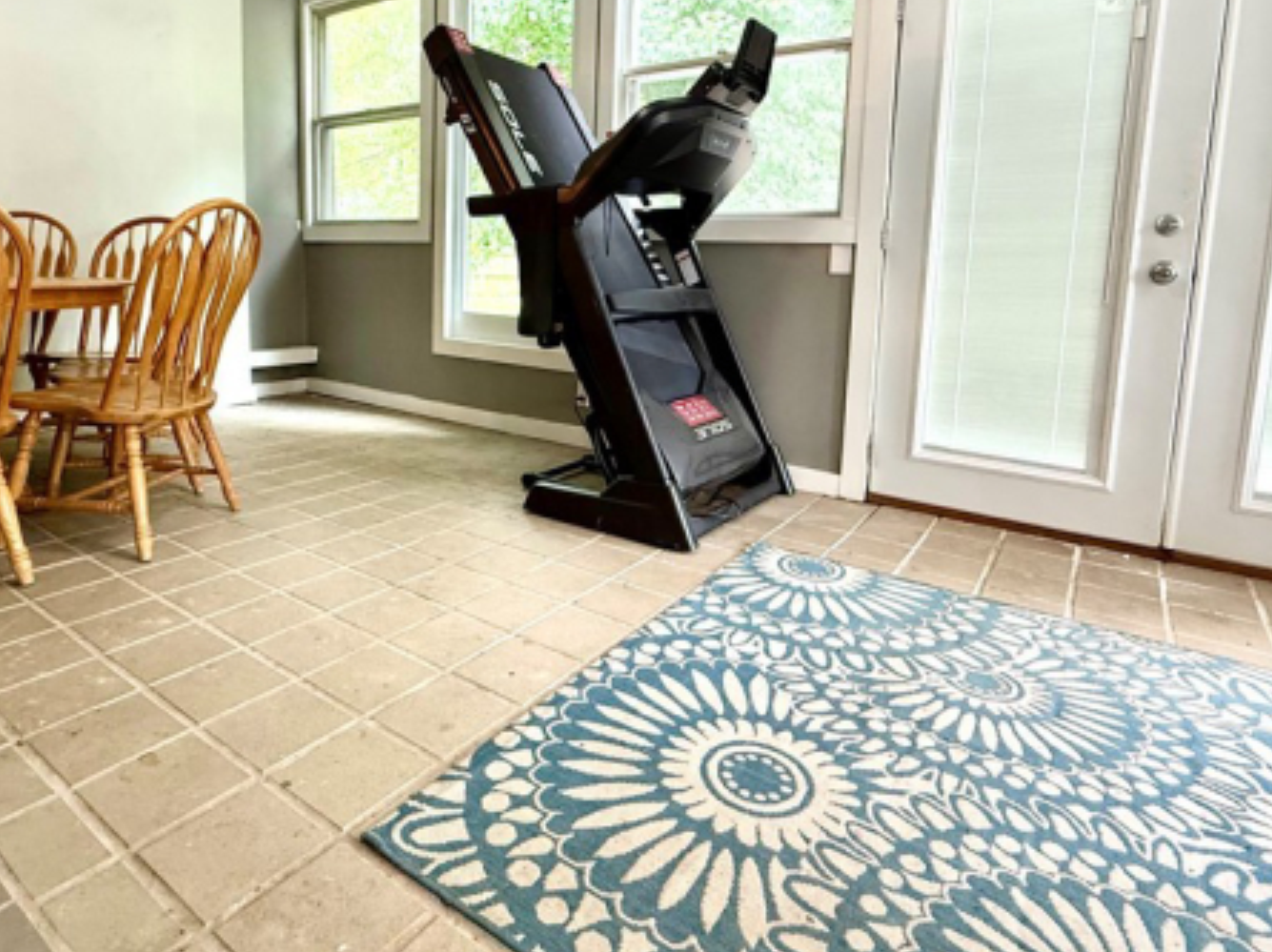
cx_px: 582
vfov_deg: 62.5
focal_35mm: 21
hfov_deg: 78.9
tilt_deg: -7.1
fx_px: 771
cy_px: 357
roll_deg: -1.6
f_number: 2.2
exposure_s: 1/60
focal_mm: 2.22
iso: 320
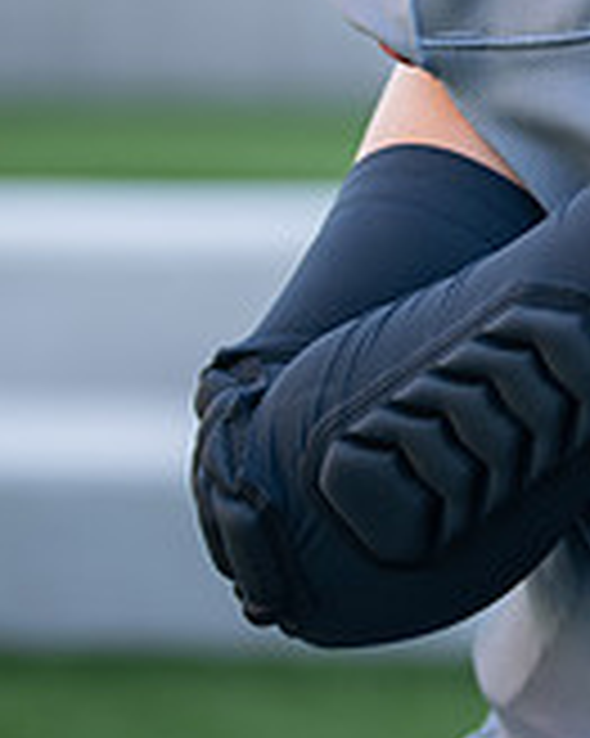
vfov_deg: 7.9
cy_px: -6
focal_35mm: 245
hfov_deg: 6.2
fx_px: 5353
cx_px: 987
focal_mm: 50
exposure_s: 1/1600
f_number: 1.2
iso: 100
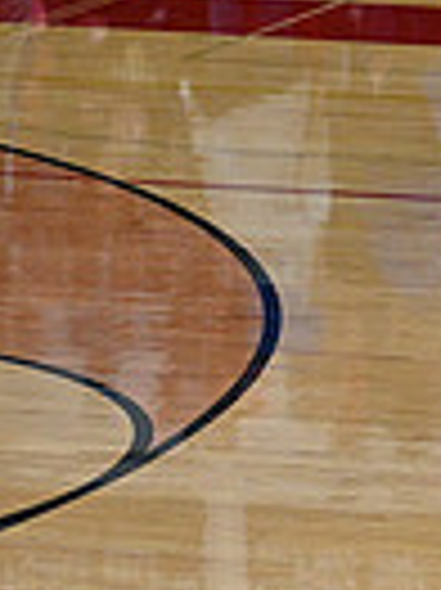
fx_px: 6874
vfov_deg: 4.9
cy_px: 88
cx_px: 1300
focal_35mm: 404
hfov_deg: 3.6
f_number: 4
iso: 4000
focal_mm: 95
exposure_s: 1/400
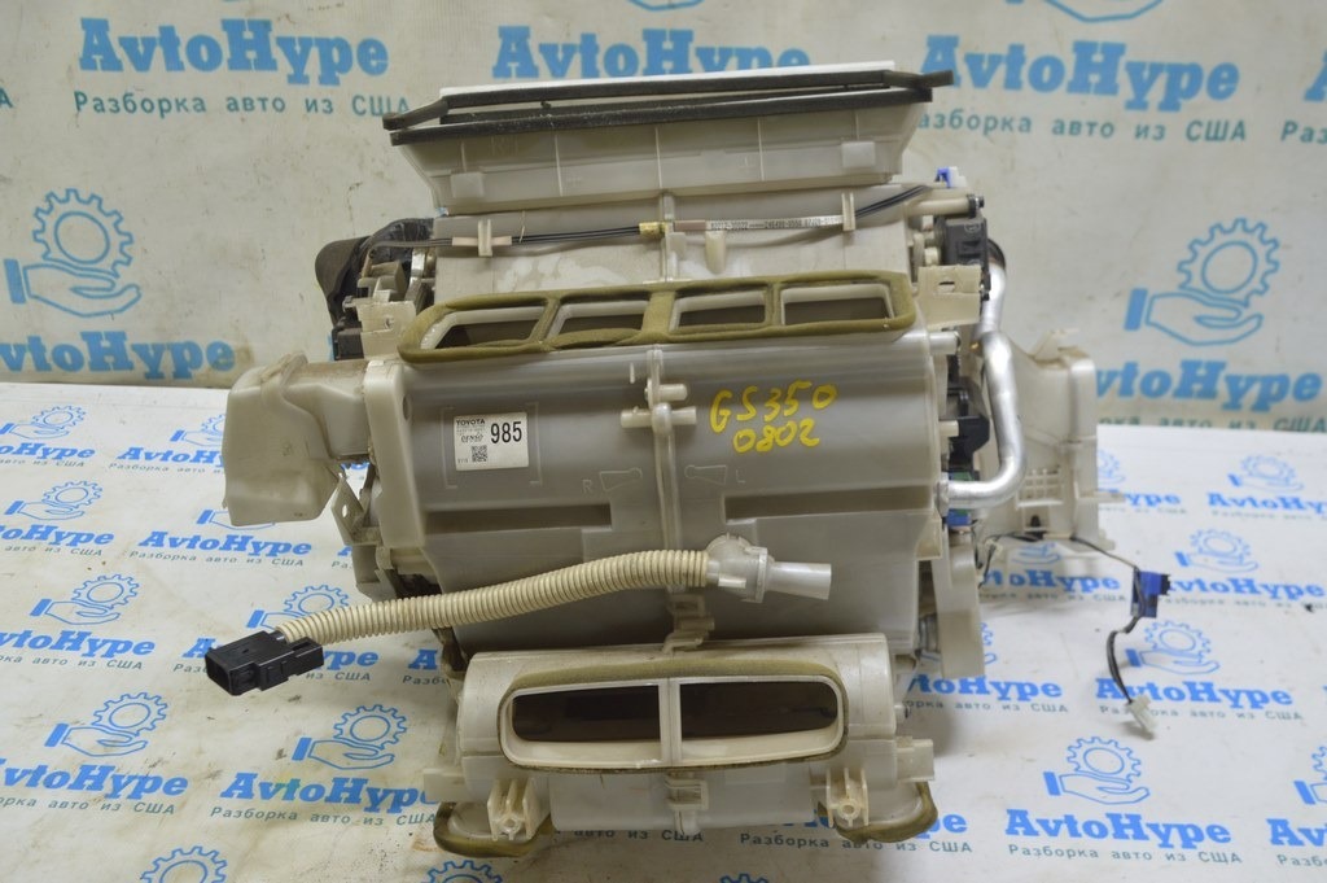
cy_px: 442
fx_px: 1326
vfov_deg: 36.8
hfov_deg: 53.2
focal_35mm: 36
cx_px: 664
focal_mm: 24
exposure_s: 1/20
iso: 400
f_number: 5.6
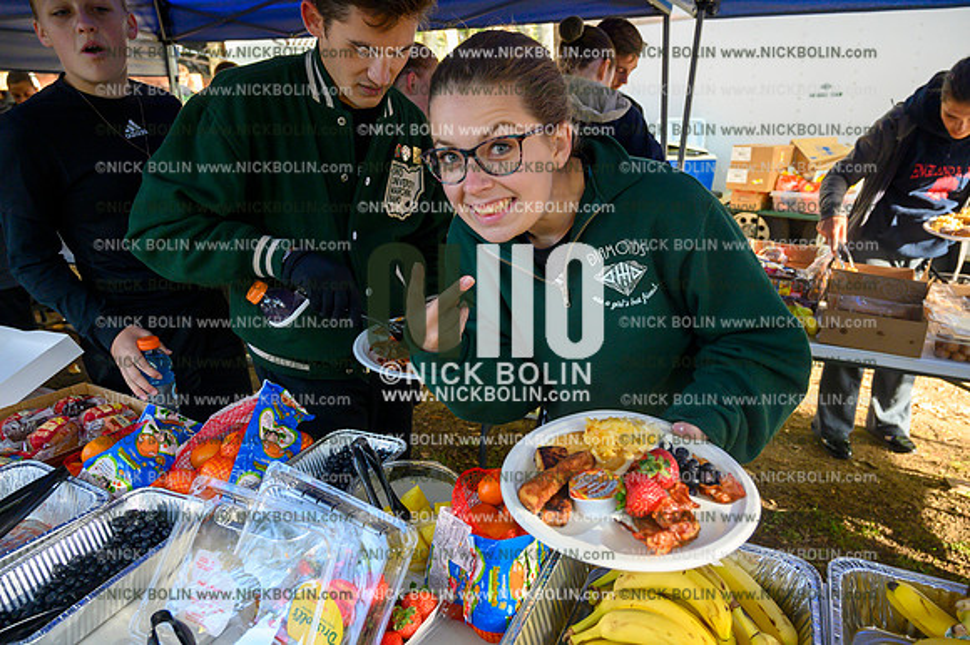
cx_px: 485
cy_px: 322
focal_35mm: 24
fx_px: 646
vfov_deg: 53.1
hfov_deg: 73.8
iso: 2500
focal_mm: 24
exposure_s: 1/500
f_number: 5
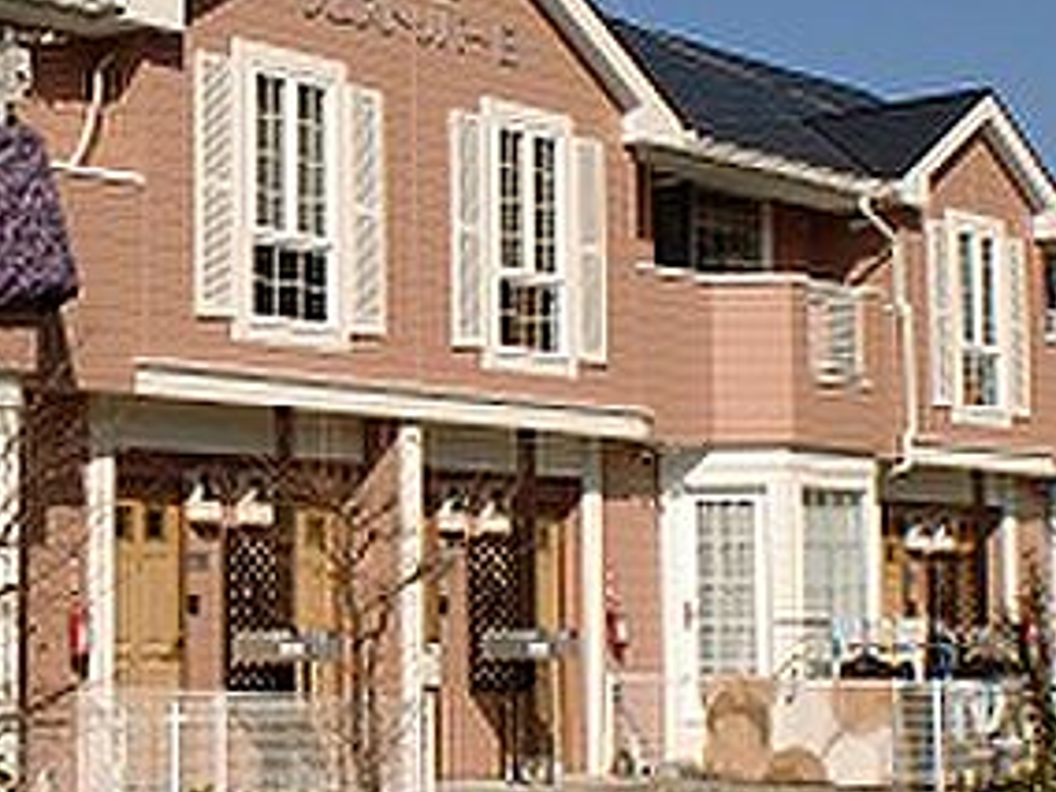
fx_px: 2410
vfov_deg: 18.7
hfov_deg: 24.2
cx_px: 178
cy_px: 346
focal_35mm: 79
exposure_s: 1/640
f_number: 5.6
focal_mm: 6.3
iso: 64
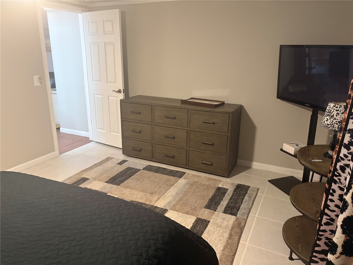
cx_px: 176
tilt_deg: -14.6
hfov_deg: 67.3
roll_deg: -0.2
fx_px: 265
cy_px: 132
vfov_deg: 53.1
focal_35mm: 26
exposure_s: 1/30
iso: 500
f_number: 1.6
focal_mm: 5.96
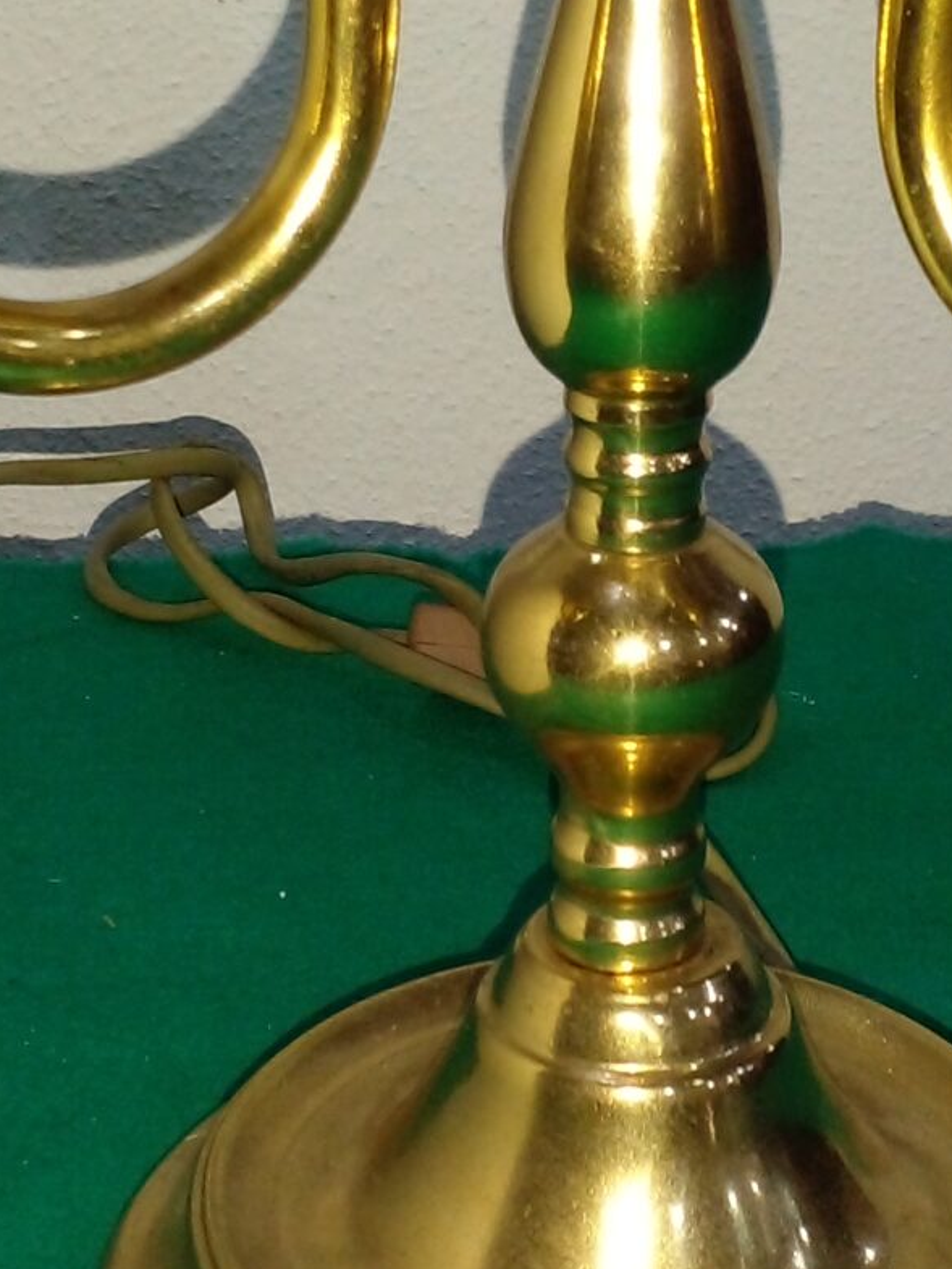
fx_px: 3226
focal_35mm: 88
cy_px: 487
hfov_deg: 16.7
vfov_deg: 22.2
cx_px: 663
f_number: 1.9
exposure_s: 1/50
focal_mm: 3.6
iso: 125
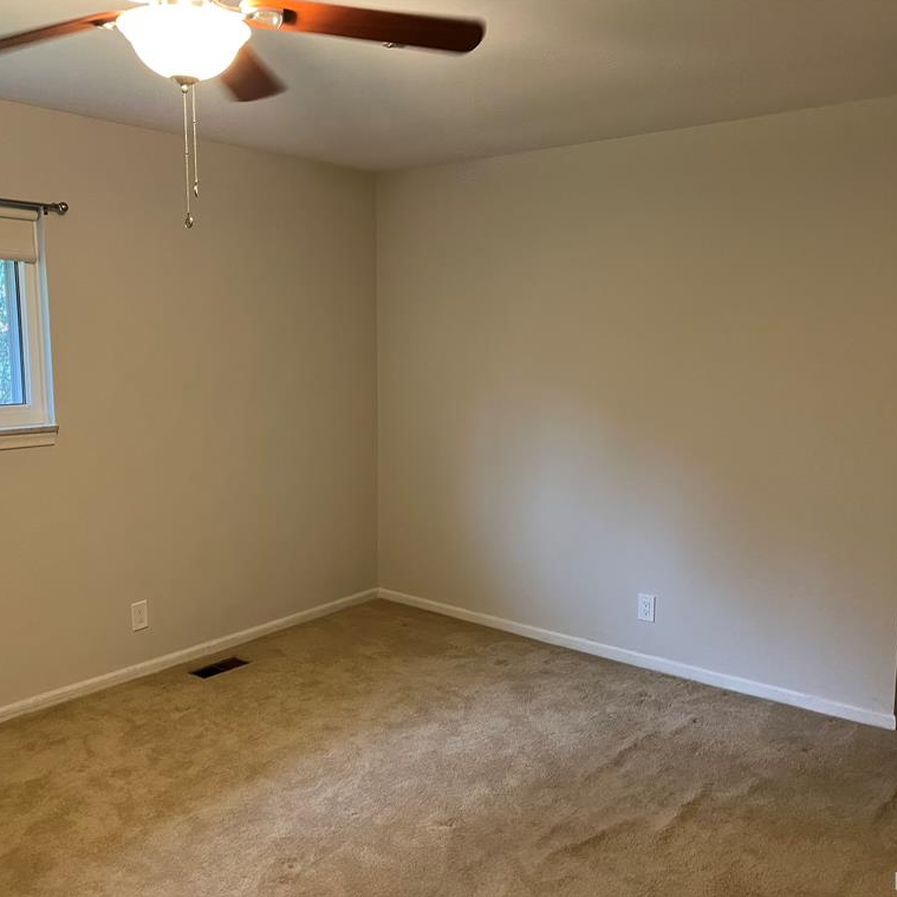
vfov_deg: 52.5
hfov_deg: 52.5
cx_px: 409
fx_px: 909
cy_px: 447
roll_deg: +0.0
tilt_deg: -6.1
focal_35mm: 31
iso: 200
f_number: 1.6
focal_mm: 5.1
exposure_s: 1/60
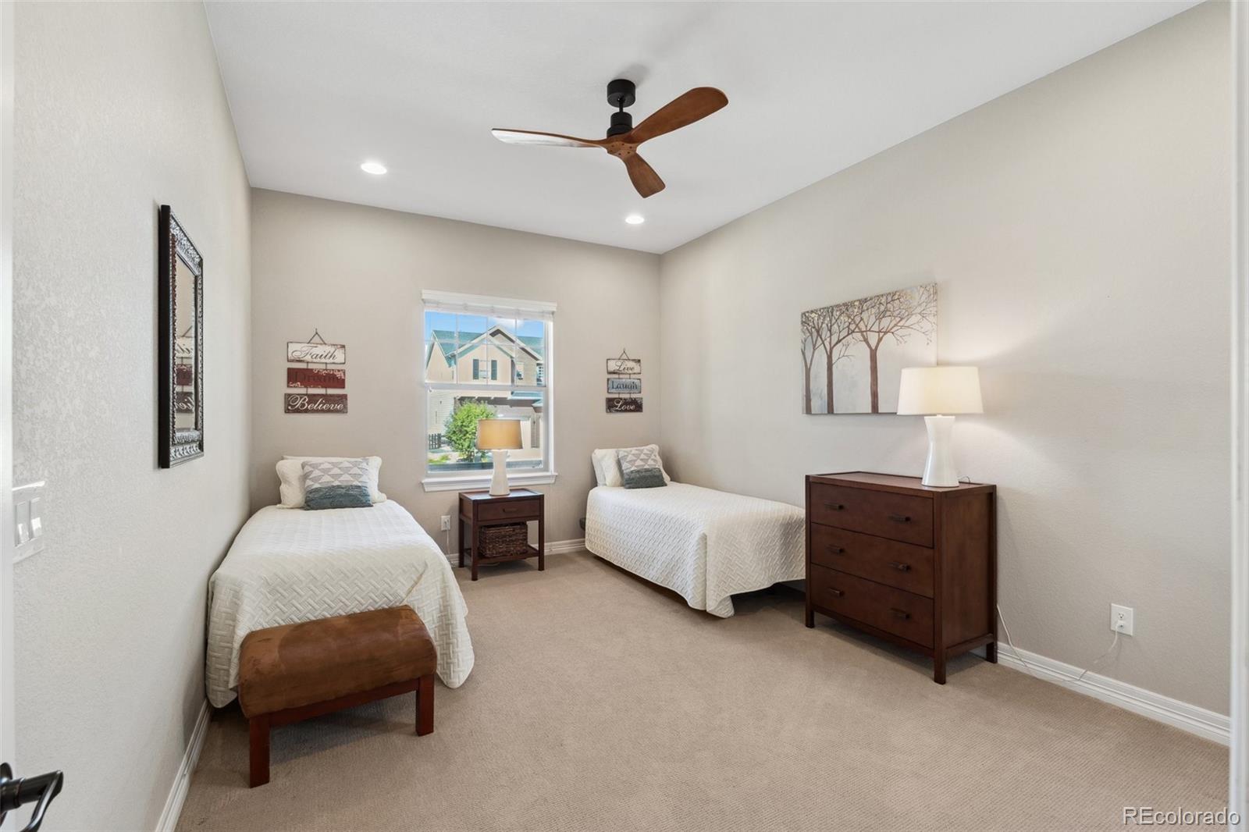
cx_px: 624
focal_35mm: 16
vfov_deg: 73.7
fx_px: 555
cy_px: 416
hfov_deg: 96.7
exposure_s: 1/20
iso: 640
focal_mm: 16
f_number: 9
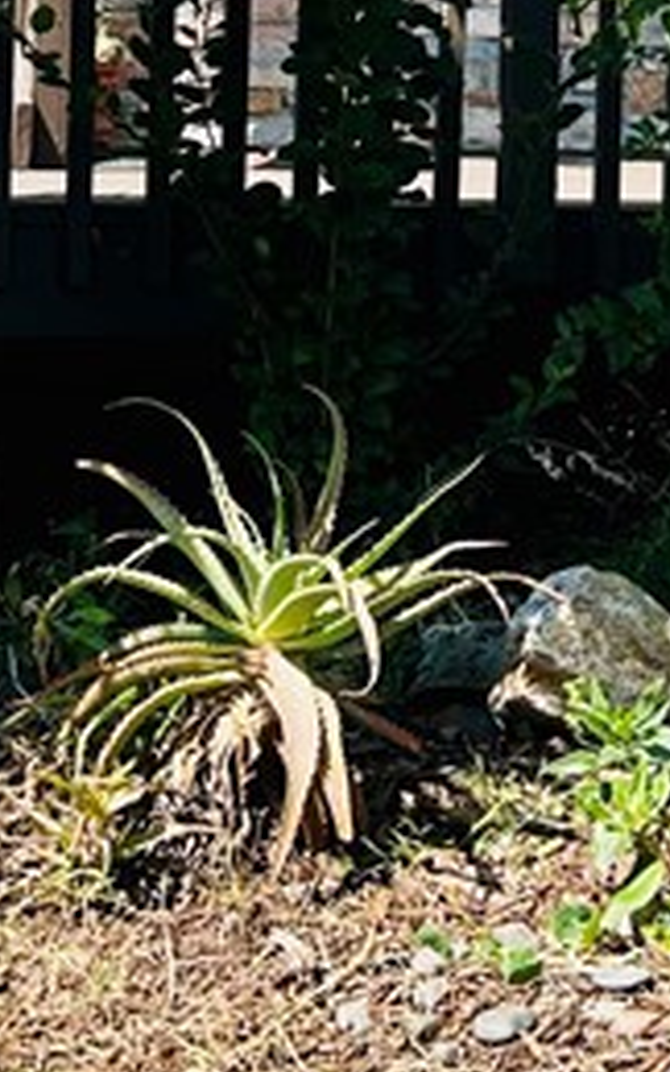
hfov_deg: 12.0
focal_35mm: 109
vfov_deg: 18.4
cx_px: 567
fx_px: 3183
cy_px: -99
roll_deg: -2.5
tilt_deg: +3.9
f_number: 1.5
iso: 50
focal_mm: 5.7
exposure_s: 1/1751
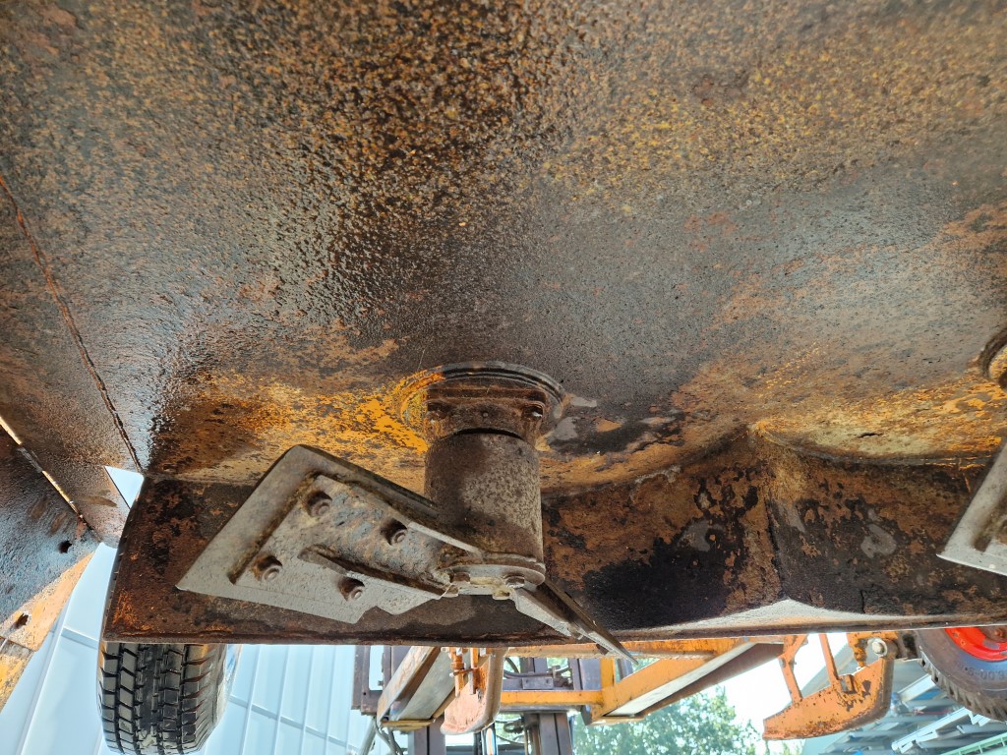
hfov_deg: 73.9
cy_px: 378
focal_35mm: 23
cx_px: 504
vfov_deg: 58.9
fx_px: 669
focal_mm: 5.4
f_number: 1.8
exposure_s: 1/180
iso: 64
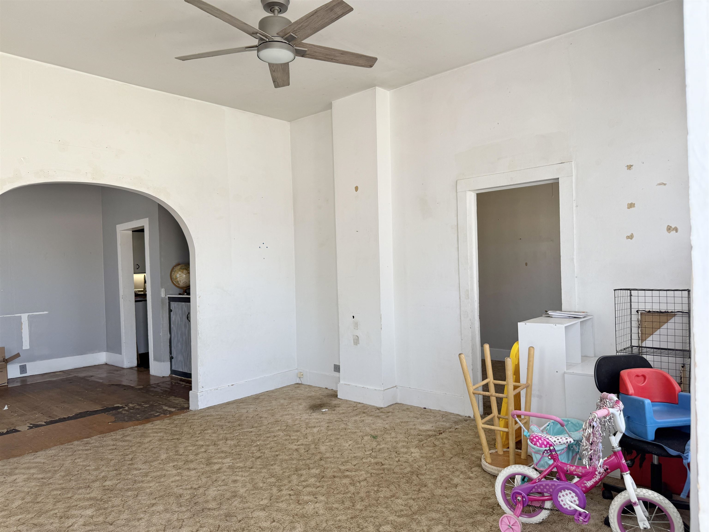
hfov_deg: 71.6
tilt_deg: +0.1
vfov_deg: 56.8
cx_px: 354
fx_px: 492
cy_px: 266
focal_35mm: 24
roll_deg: +1.1
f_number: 1.78
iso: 50
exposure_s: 1/130
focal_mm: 6.76
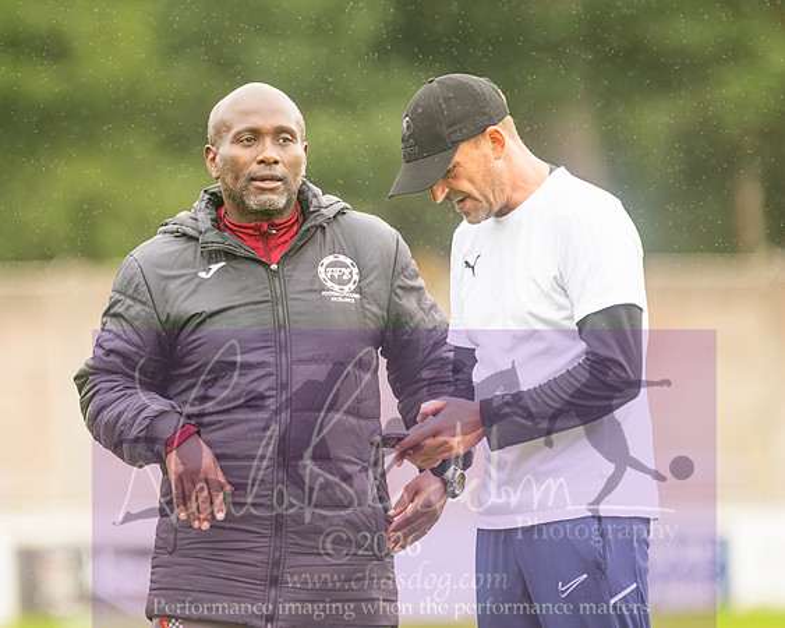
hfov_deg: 4.2
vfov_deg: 3.4
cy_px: 314
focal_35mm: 456
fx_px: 10598
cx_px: 314
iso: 640
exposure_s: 1/1600
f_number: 2.8
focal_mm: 270
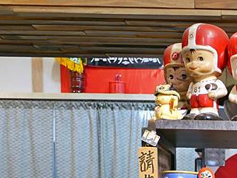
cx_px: 320
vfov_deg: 14.9
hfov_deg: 19.4
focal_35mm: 92
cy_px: 274
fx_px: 631
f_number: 2.5
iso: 400
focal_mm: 14
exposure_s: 1/60
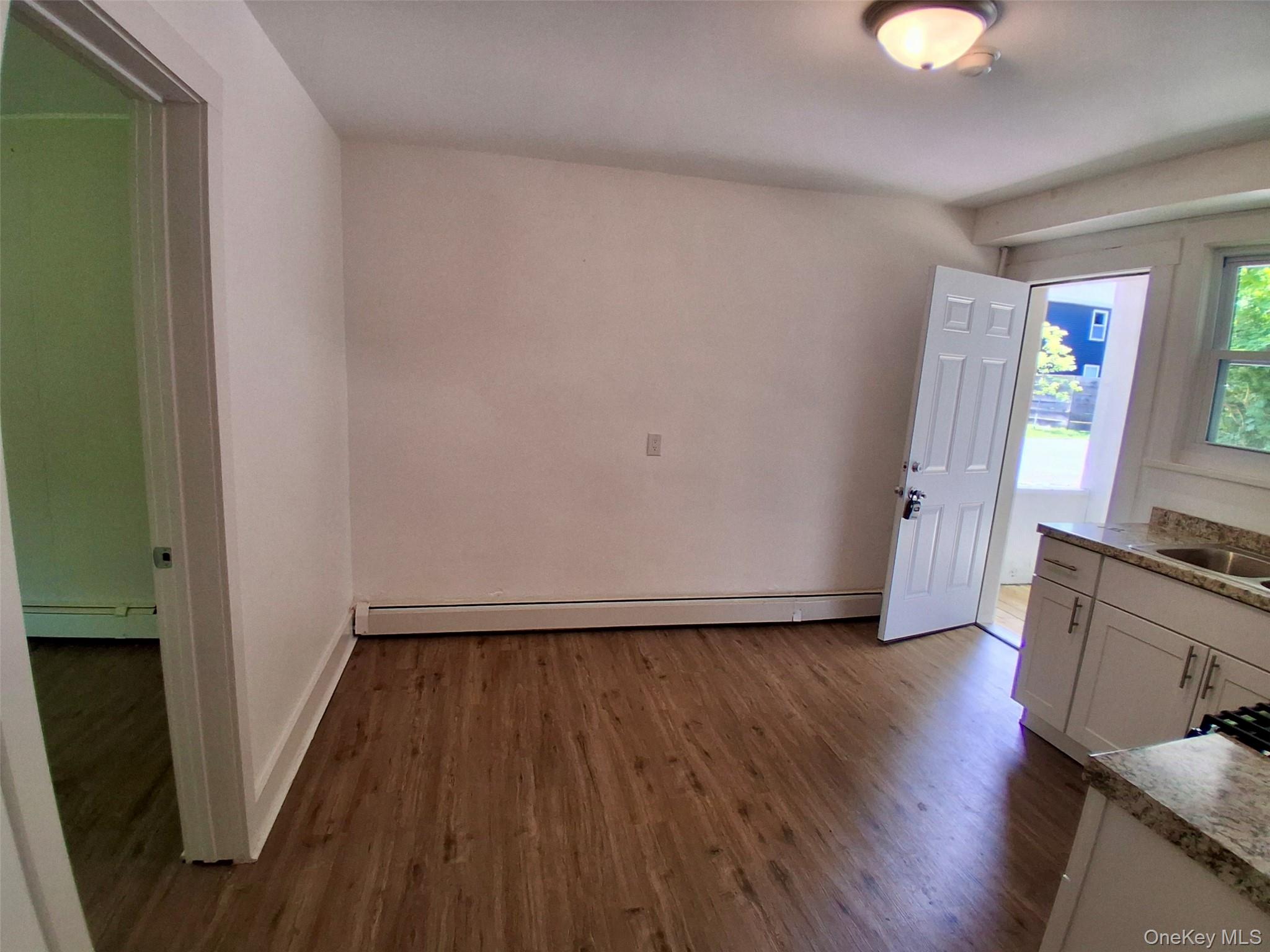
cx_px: 635
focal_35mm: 17
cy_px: 476
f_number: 2.2
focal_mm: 1.4
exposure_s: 1/120
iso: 100
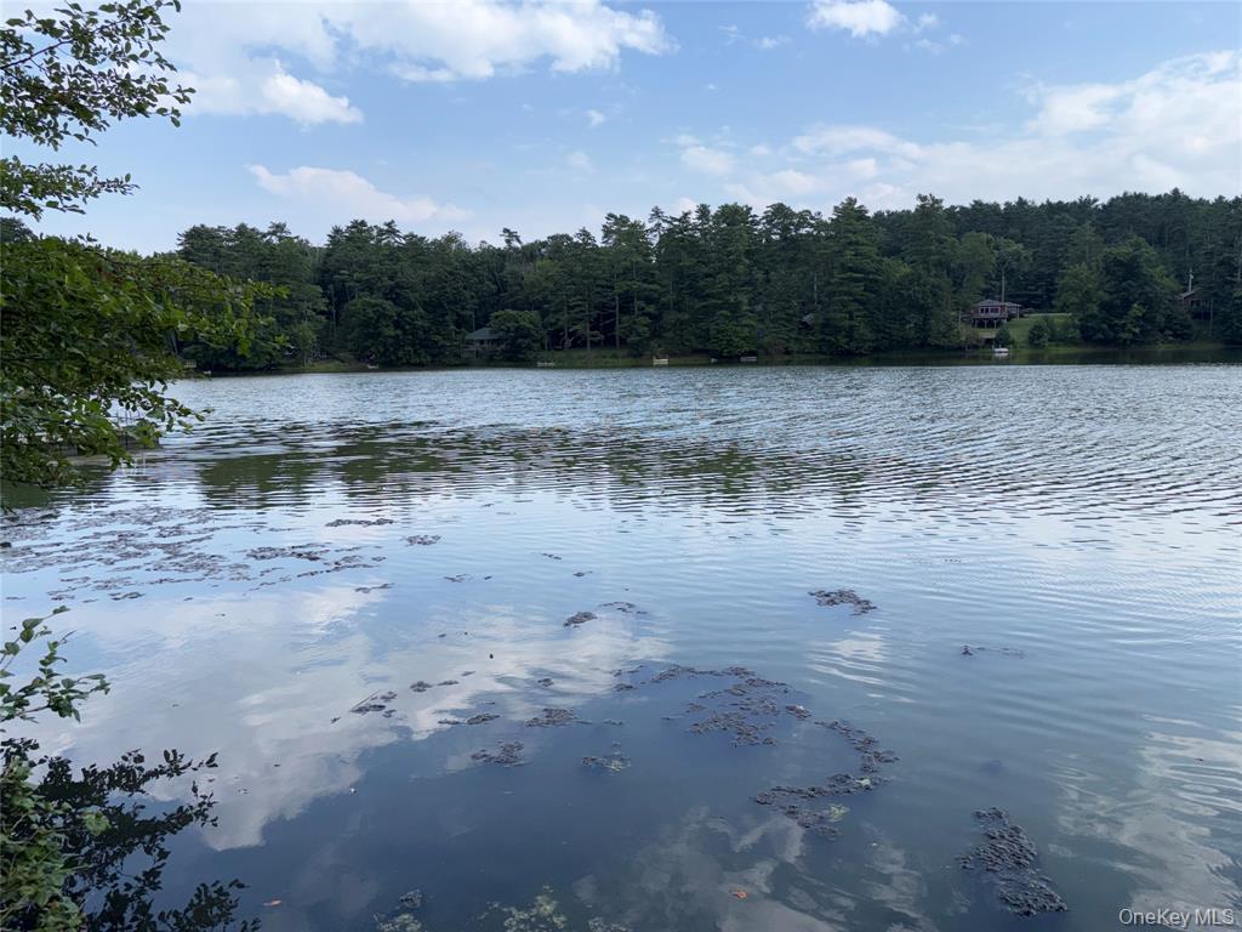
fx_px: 933
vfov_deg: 53.1
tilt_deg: -6.9
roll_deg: +1.6
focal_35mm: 26
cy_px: 466
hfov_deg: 67.3
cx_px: 621
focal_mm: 5.96
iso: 40
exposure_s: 1/2865
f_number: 1.6
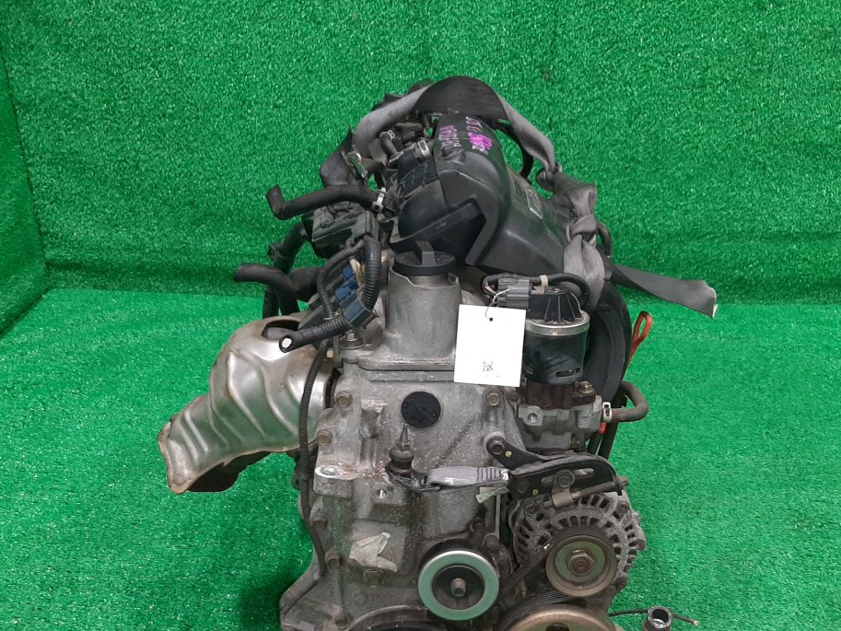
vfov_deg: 34.6
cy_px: 447
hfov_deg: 45.8
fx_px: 996
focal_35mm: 41
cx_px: 438
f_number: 1.7
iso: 130
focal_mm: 3.93
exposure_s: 1/50
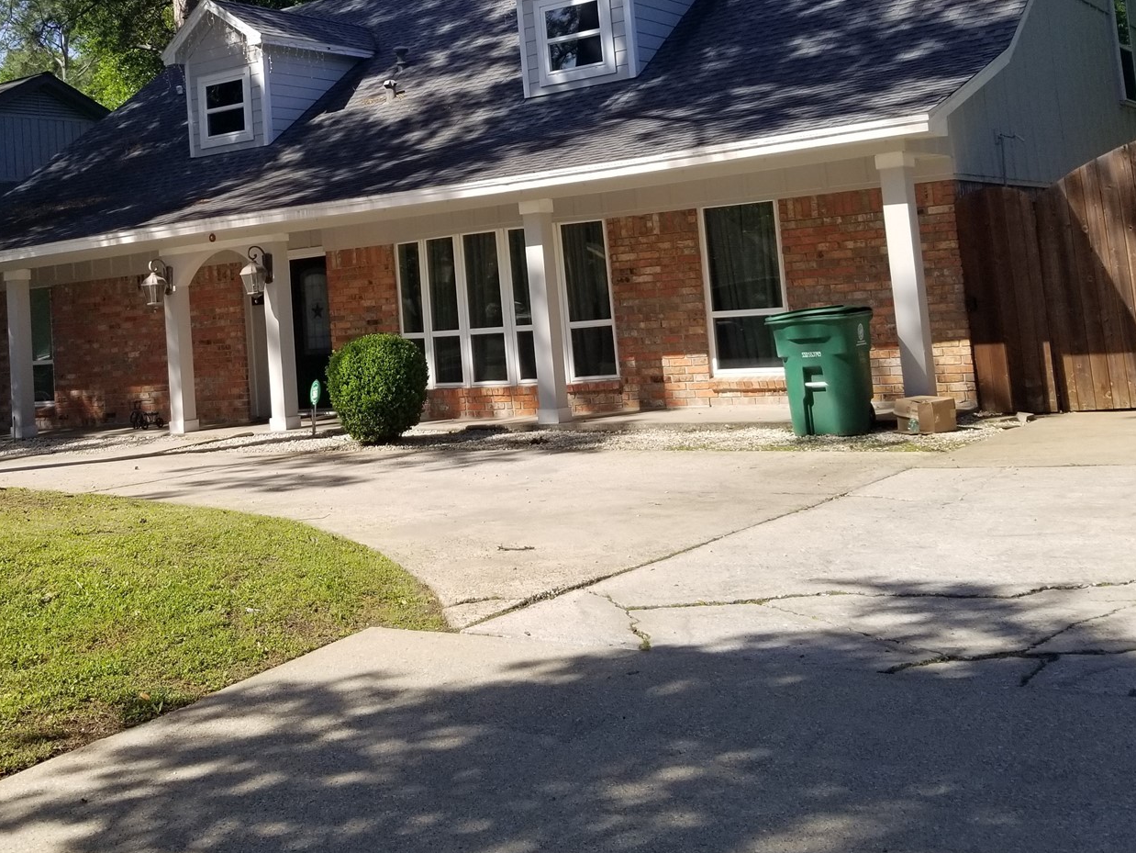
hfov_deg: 43.8
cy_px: 217
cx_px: 495
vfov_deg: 33.0
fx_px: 1411
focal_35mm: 43
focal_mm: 4.25
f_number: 1.7
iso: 50
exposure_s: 1/1908
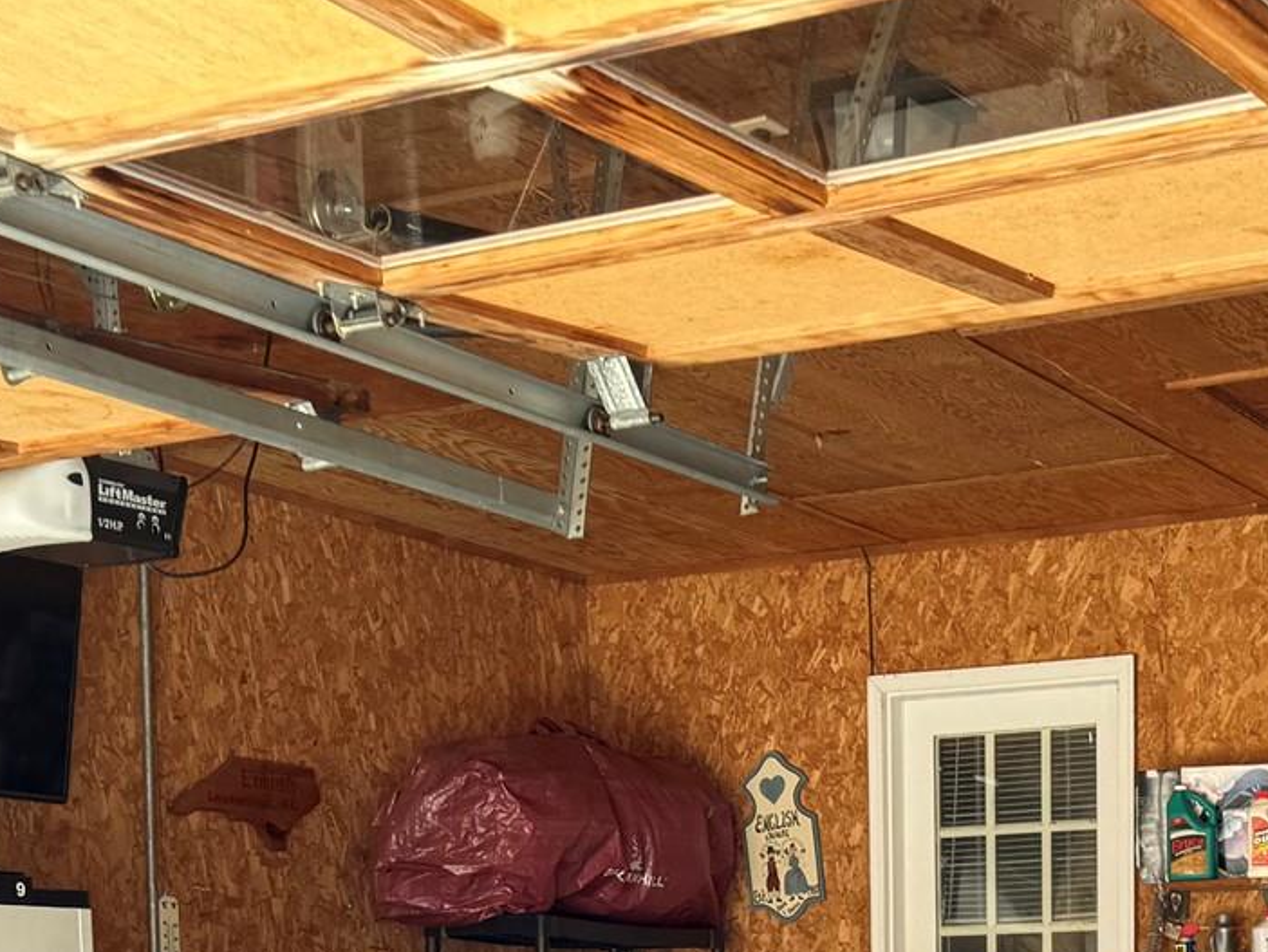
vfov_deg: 18.9
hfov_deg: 26.9
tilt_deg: -4.3
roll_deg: +0.3
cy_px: 1353
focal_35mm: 70
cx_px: 1114
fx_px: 2565
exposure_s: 1/246
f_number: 1.78
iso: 80
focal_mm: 6.76
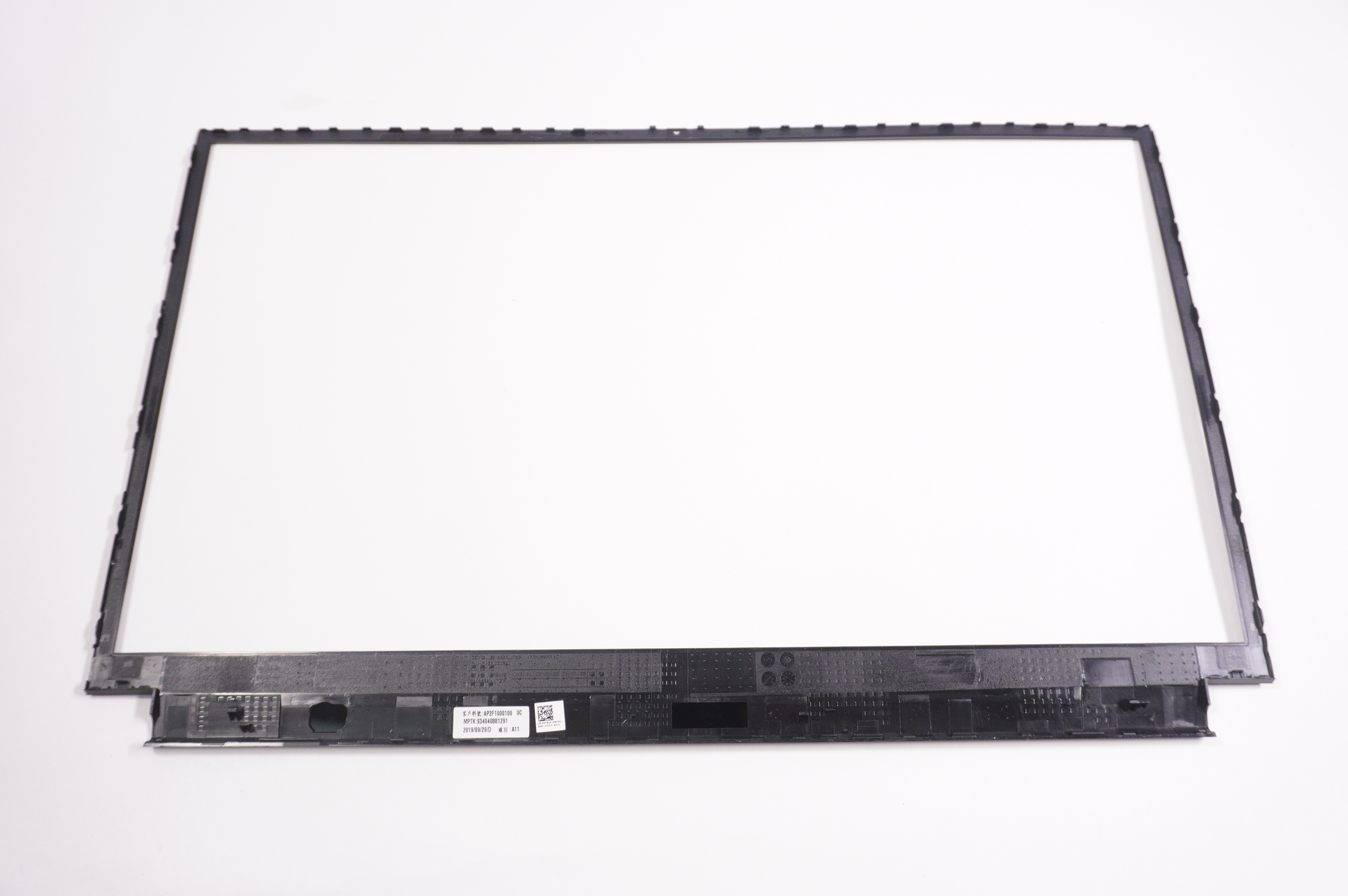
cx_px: 674
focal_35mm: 32
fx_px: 1178
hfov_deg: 59.5
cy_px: 448
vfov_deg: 41.6
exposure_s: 1/250
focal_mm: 21
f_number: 5.6
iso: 800
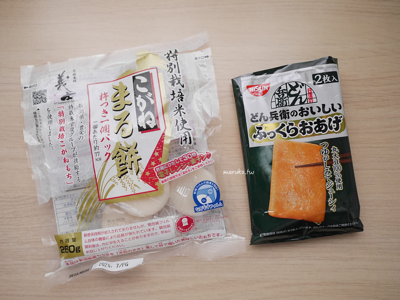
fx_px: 347
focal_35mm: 30
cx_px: 200
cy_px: 150
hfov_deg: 59.9
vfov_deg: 46.8
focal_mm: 15
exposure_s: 1/60
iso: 2000
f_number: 2.2
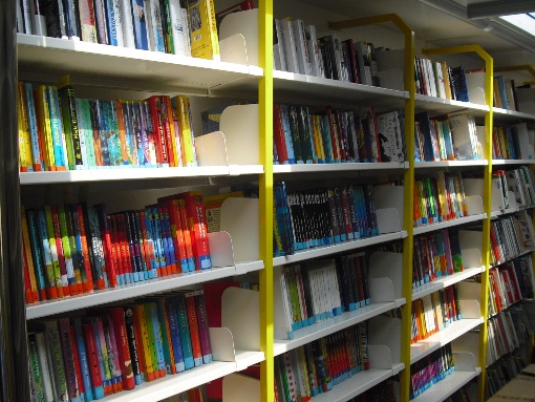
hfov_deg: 45.7
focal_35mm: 41
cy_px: 213
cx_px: 276
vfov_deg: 35.2
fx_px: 634
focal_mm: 6.2
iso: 100
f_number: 2.8
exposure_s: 1/200
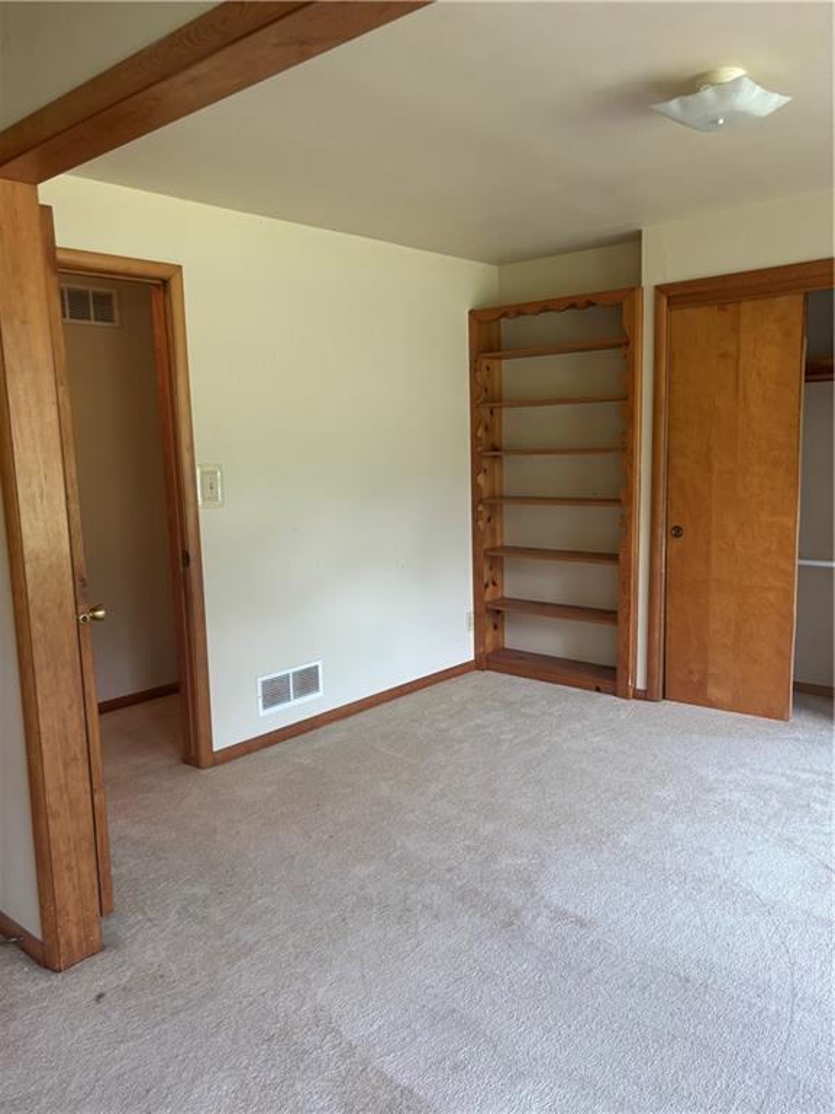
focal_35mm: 26
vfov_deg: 67.3
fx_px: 836
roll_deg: +0.9
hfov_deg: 53.1
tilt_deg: -8.5
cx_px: 418
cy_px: 557
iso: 125
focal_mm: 5.96
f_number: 1.6
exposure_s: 1/60
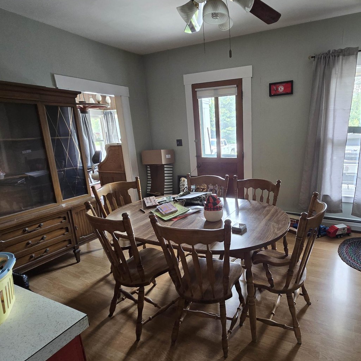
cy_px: 185
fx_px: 212
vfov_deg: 80.7
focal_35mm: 18
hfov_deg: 78.4
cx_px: 237
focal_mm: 2.2
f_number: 2.2
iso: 250
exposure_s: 1/60
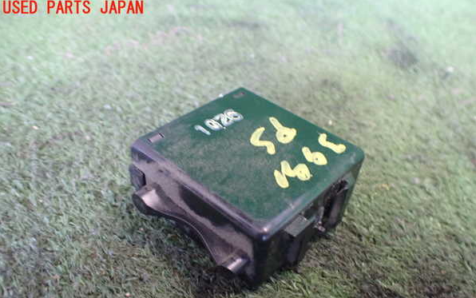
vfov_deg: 39.3
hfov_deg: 59.6
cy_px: 178
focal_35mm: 32
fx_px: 415
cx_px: 238
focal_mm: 5.4
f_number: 2.3
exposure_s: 1/50
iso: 800
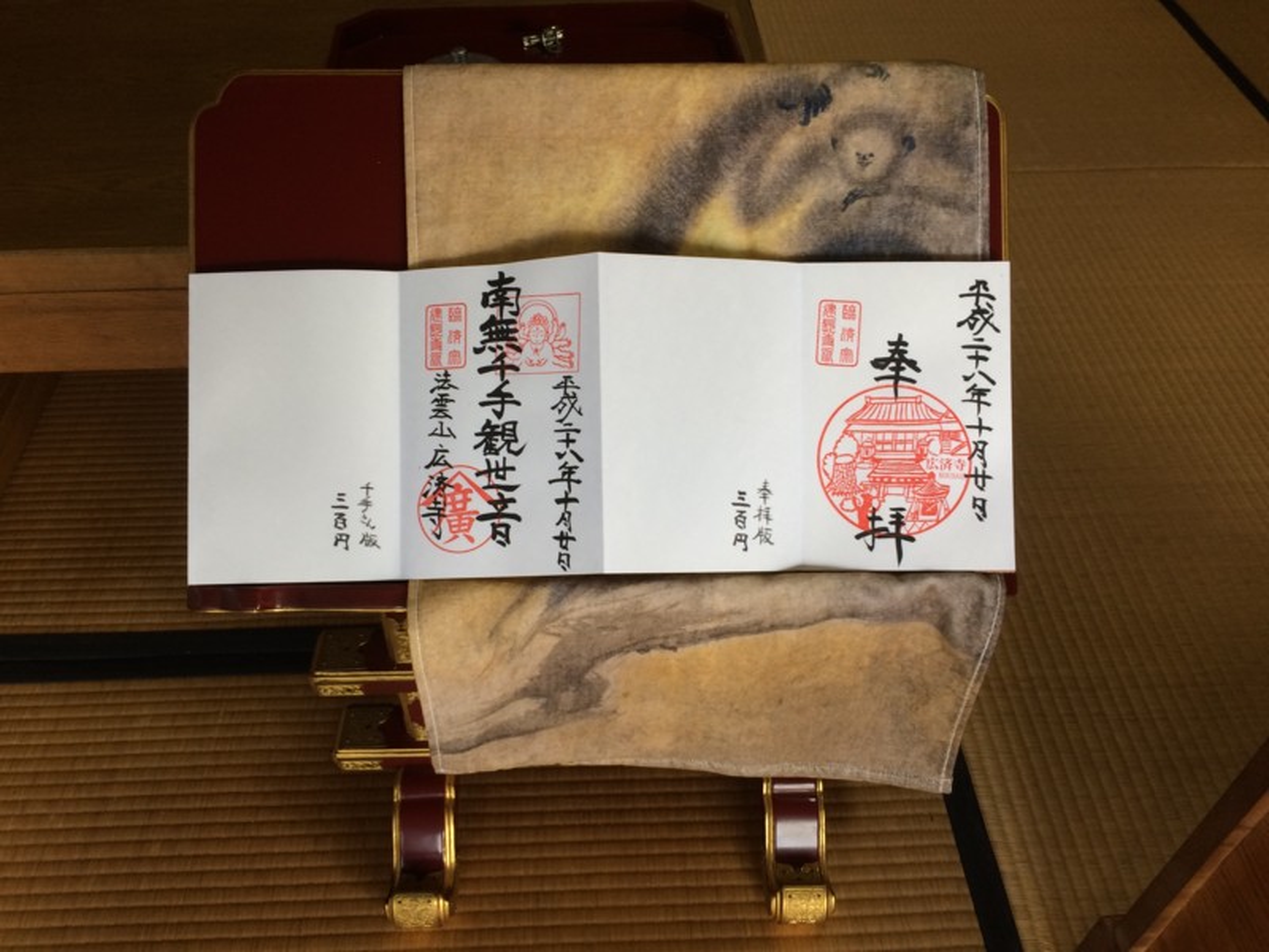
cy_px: 476
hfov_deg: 61.7
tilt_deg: -48.0
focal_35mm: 29
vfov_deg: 48.2
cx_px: 634
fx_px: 1063
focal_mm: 4.15
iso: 50
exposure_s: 1/30
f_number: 2.2
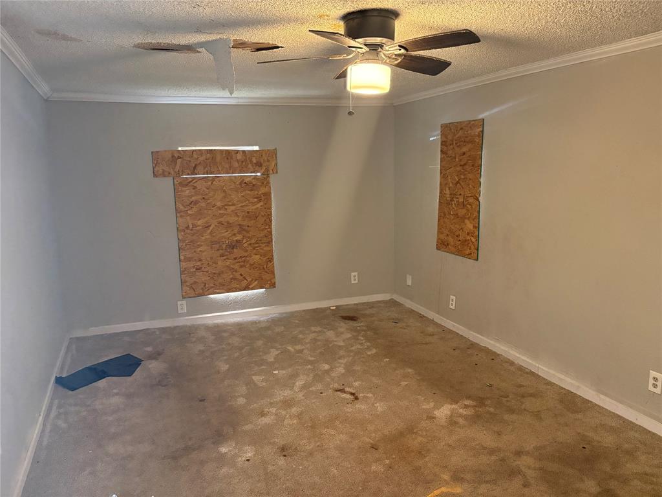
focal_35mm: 26
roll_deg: +0.7
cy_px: 248
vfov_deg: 53.1
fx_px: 497
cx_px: 331
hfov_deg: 67.3
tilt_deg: -9.9
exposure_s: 1/60
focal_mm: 5.96
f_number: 1.6
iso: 500
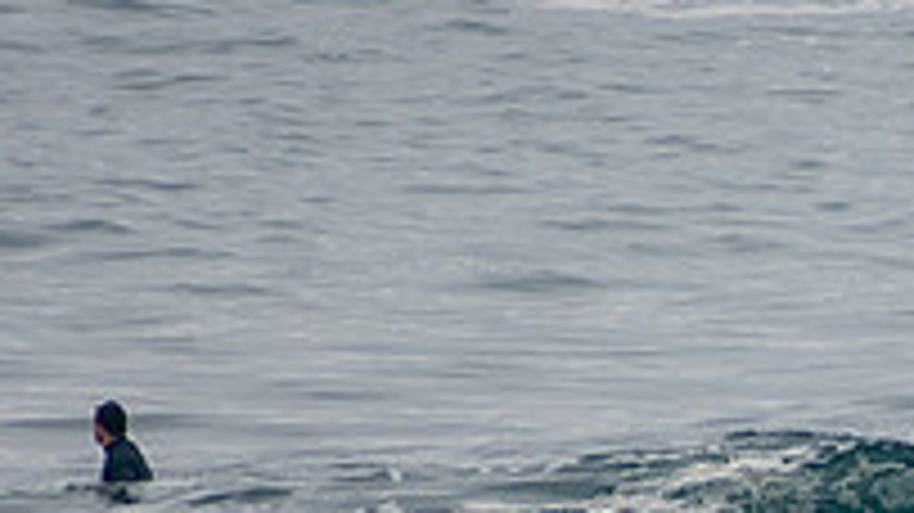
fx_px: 43583
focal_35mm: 1799
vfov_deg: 0.7
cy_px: 677
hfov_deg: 1.2
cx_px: 1157
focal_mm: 400
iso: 280
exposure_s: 1/1250
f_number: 5.6
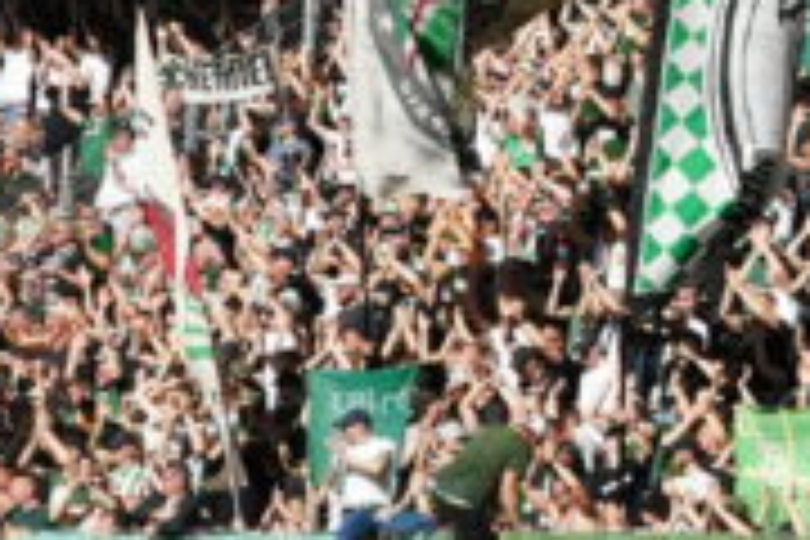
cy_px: 151
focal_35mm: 205
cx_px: 1012
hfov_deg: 9.9
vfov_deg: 6.7
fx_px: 4612
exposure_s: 1/500
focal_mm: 24
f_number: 5
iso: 100
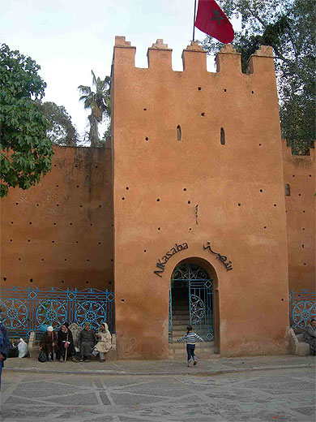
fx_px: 463
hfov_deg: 37.7
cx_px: 158
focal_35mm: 38
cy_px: 211
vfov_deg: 49.0
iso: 50
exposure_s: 1/45.2
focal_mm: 7.8
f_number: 2.8
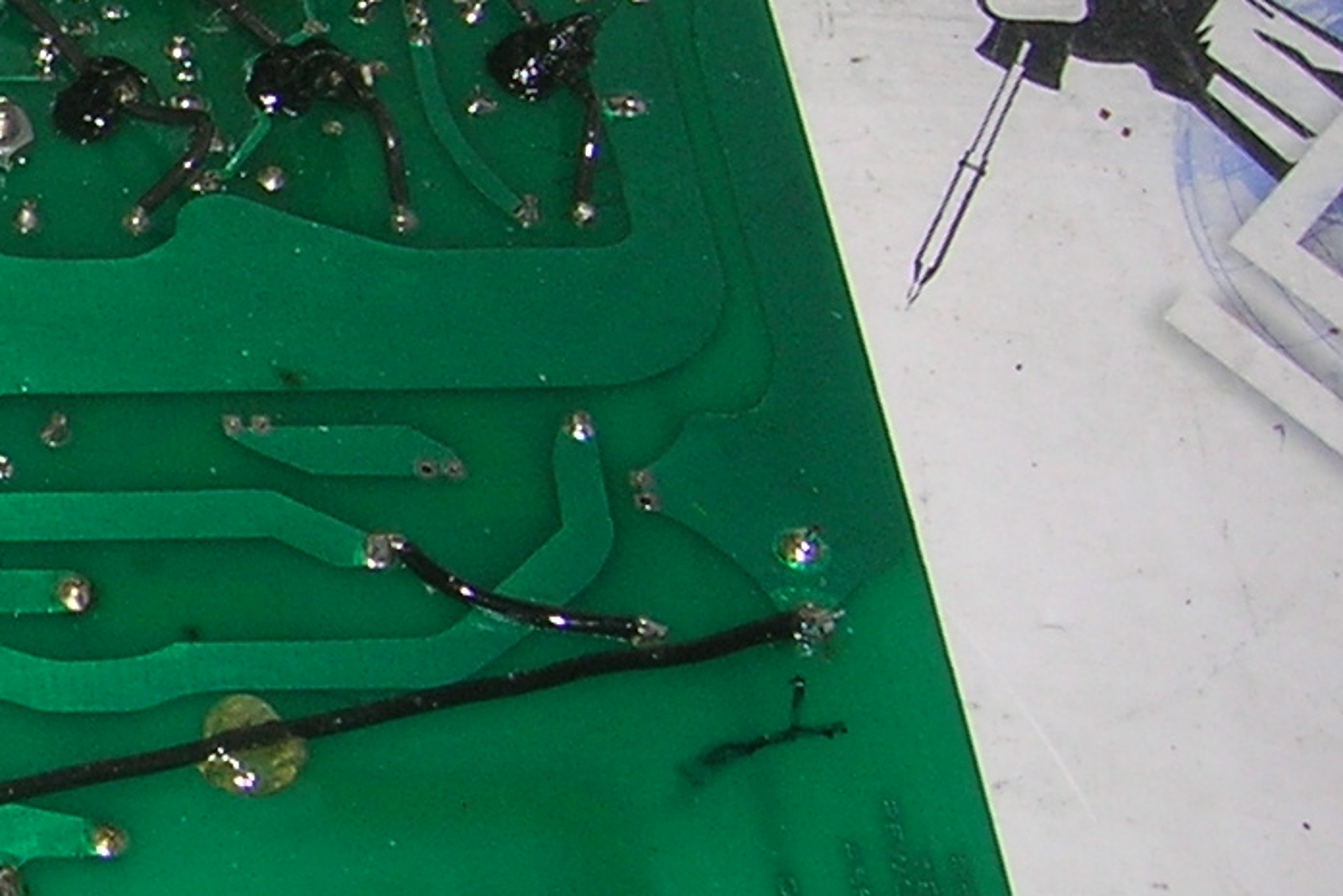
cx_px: -701
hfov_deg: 16.1
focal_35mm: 116
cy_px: 254
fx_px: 4328
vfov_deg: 11.8
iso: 50
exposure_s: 1/60.1
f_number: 2.9
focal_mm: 5.7
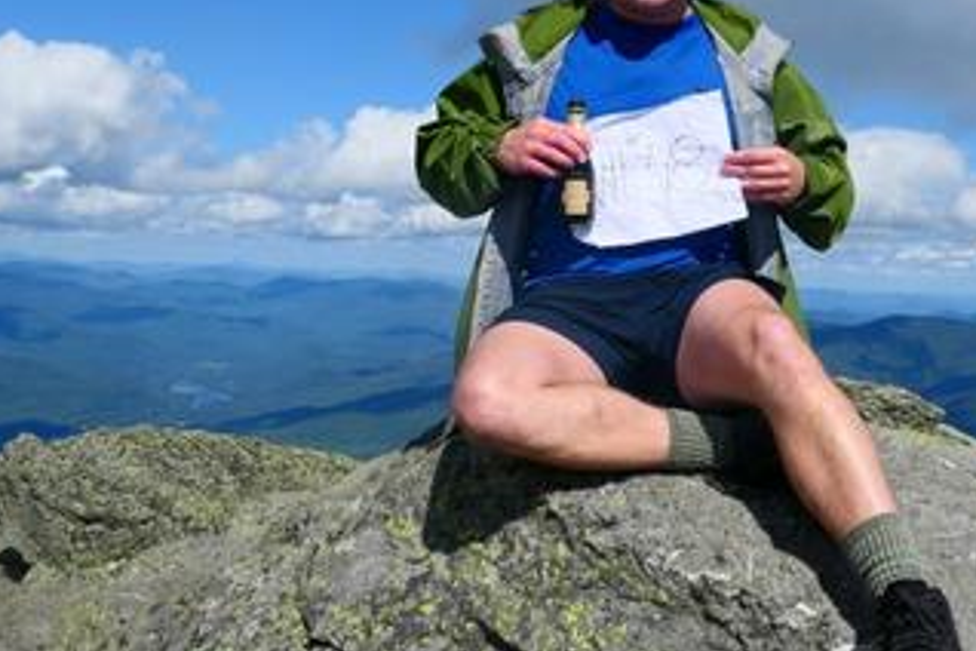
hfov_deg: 36.1
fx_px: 1491
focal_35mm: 55
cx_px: 608
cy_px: 232
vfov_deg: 24.5
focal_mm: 12.8
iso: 125
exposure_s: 1/1600
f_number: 5
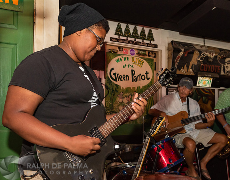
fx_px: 308
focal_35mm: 46
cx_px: 129
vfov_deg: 32.5
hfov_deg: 40.8
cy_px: 100
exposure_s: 1/200
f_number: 5
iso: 800
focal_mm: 27
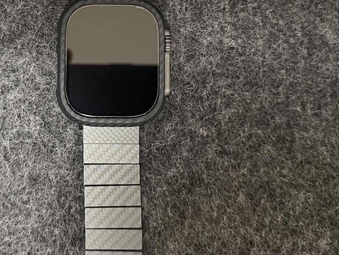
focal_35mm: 40
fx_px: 392
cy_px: 59
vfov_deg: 35.1
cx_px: 114
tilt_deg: -86.8
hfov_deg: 46.1
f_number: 1.78
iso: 1000
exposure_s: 1/30
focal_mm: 6.76
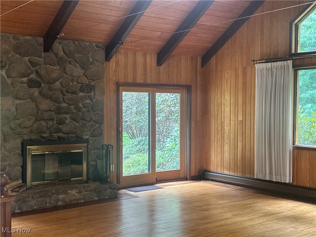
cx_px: 158
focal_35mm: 48
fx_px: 438
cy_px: 118
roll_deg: -0.2
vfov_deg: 30.3
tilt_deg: -1.2
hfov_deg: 39.7
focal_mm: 6.86
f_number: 1.78
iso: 250
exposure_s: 1/60
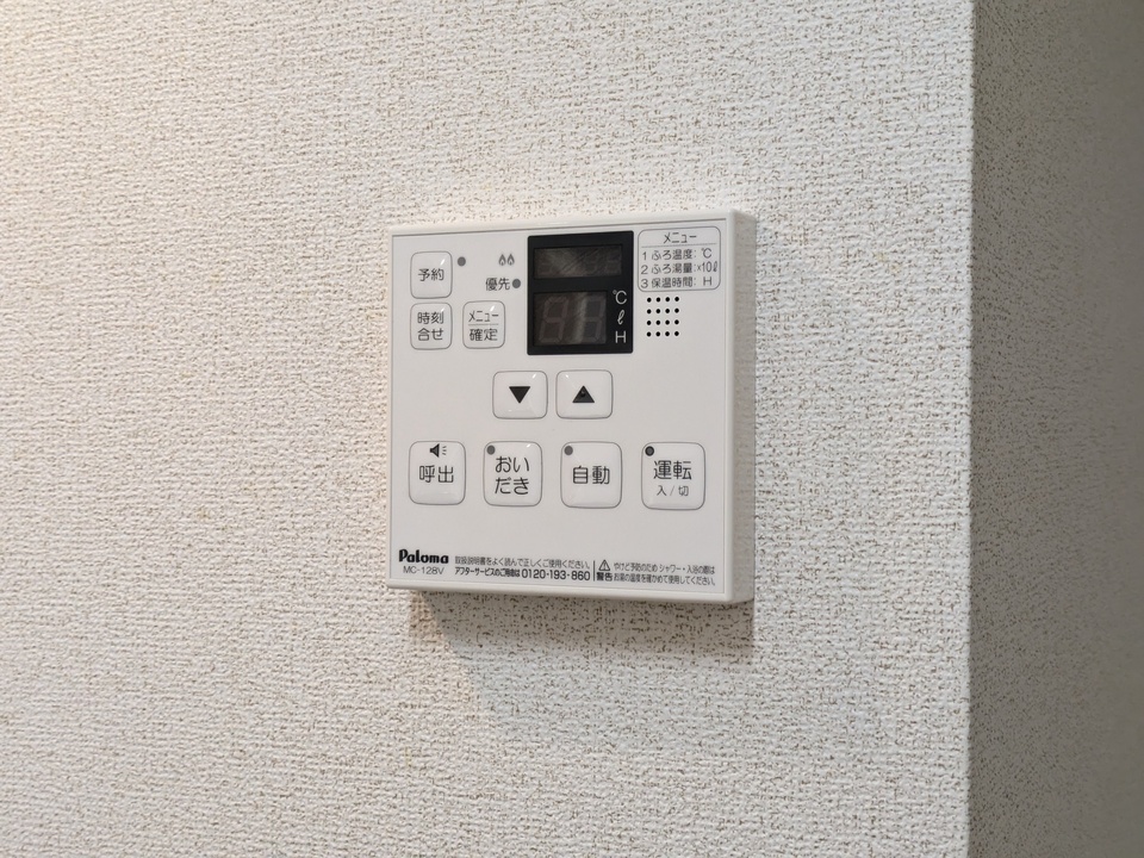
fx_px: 1685
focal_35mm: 51
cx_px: 572
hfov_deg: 37.5
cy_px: 429
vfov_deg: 28.6
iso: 193
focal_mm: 5.43
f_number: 1.89
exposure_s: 1/100
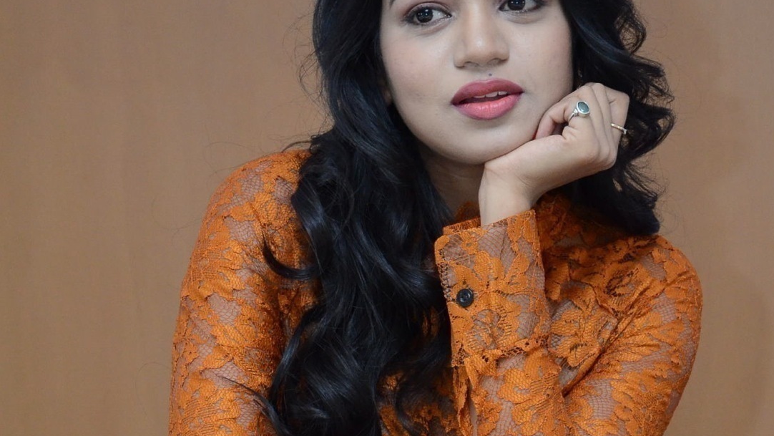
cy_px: 424
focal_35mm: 210
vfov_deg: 5.8
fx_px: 4311
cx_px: 428
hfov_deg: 10.3
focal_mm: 80
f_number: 5.6
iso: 2500
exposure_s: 1/125
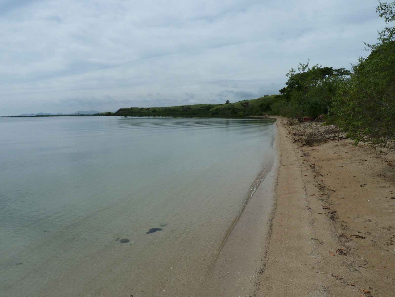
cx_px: 198
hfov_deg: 69.4
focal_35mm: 25
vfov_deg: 54.9
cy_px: 148
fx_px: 285
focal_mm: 4.1
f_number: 5.6
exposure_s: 1/800
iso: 80
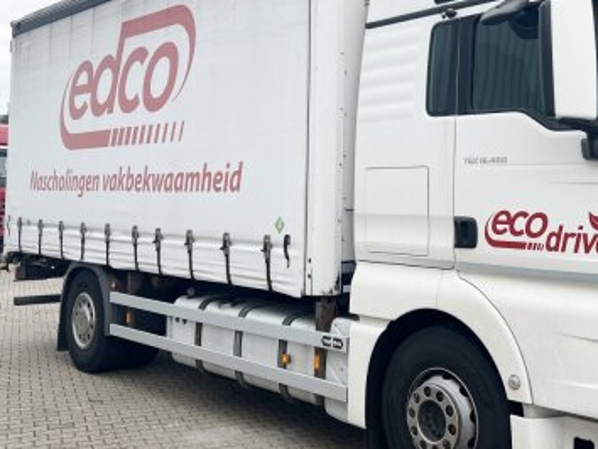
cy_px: 160
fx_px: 812
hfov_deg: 39.6
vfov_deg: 30.7
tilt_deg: +3.3
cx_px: 427
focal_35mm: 47
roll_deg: +0.5
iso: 50
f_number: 1.5
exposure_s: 1/1159
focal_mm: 5.7
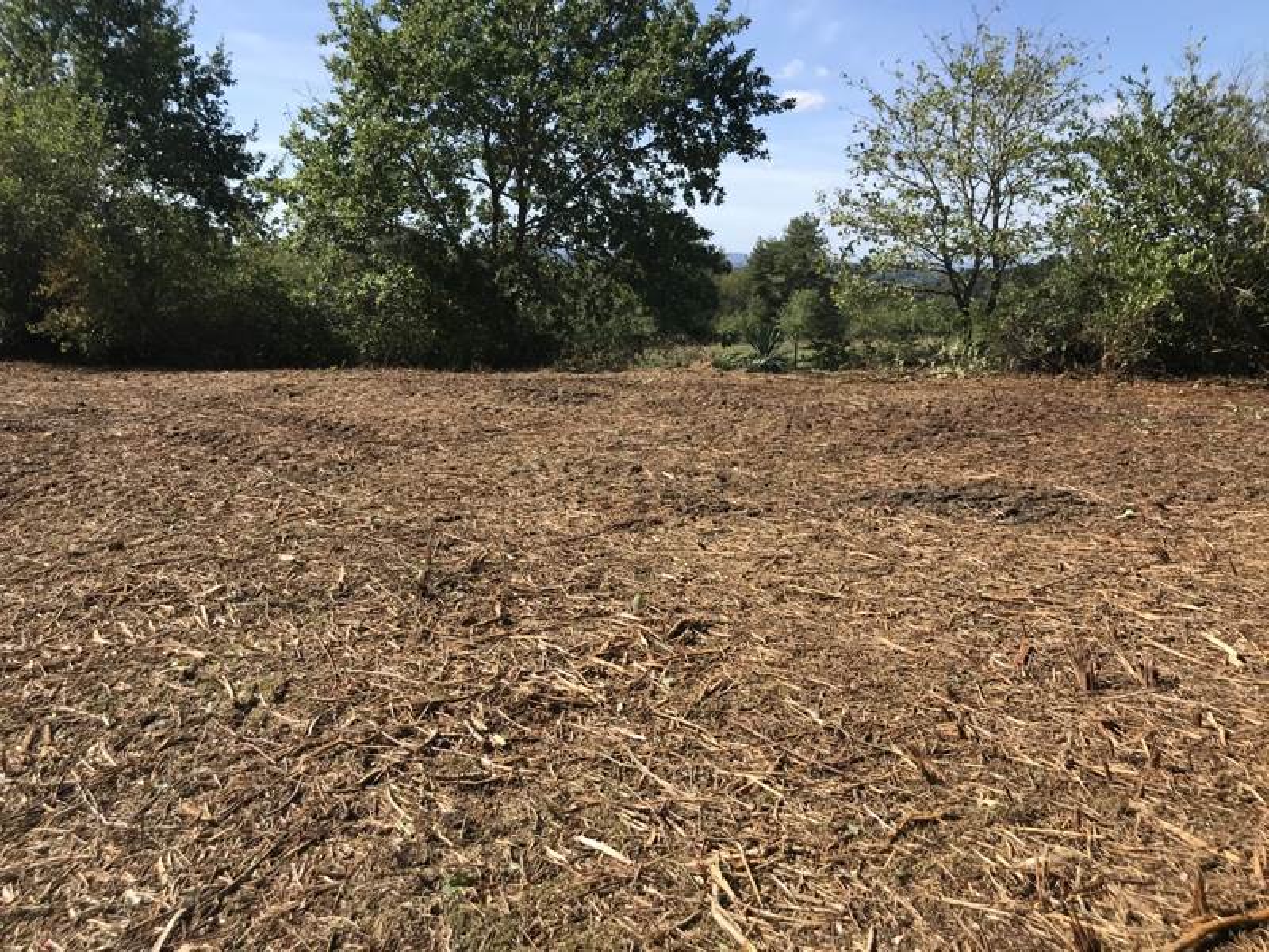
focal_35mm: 28
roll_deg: -1.0
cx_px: 634
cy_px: 476
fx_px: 1026
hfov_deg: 63.4
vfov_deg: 49.7
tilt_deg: -10.4
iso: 20
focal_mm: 3.99
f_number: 1.8
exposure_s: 1/1520
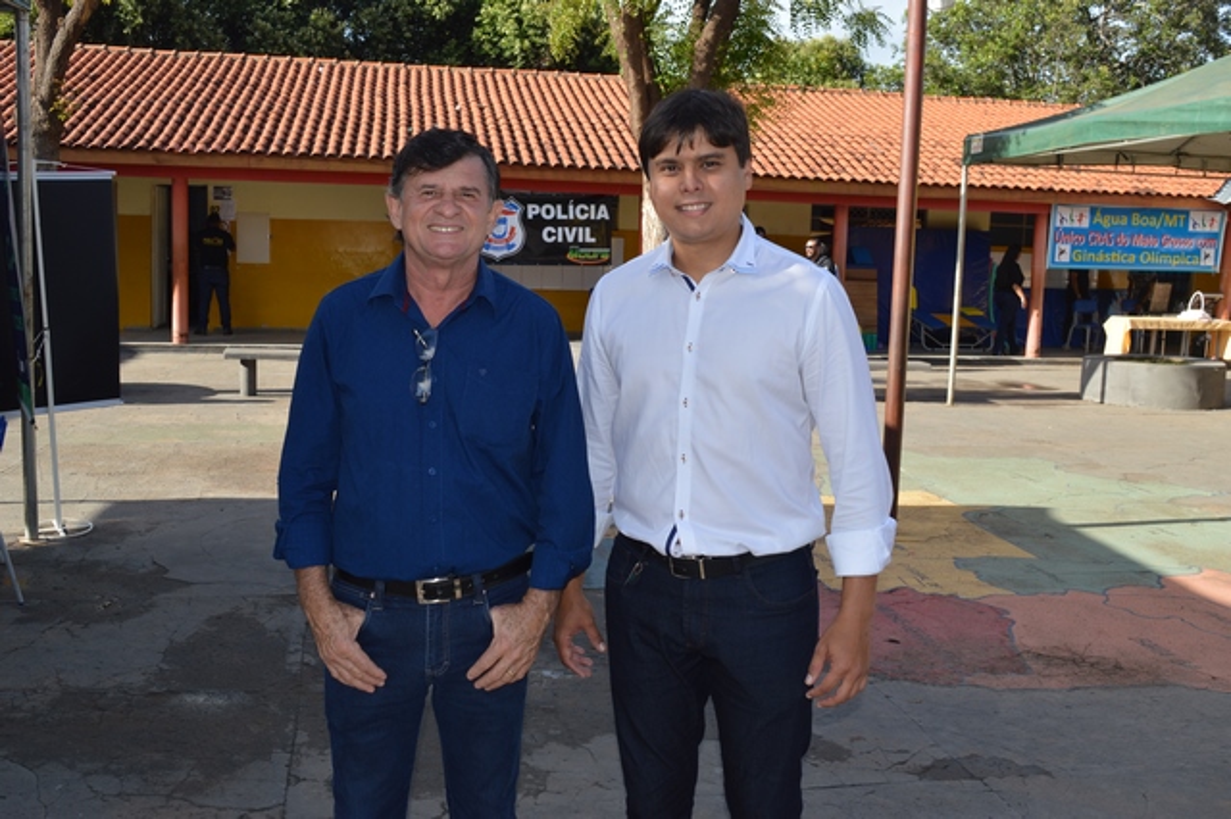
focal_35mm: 36
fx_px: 1230
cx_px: 616
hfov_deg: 53.2
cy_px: 410
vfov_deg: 36.8
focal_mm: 24
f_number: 7.1
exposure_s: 1/200
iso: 100
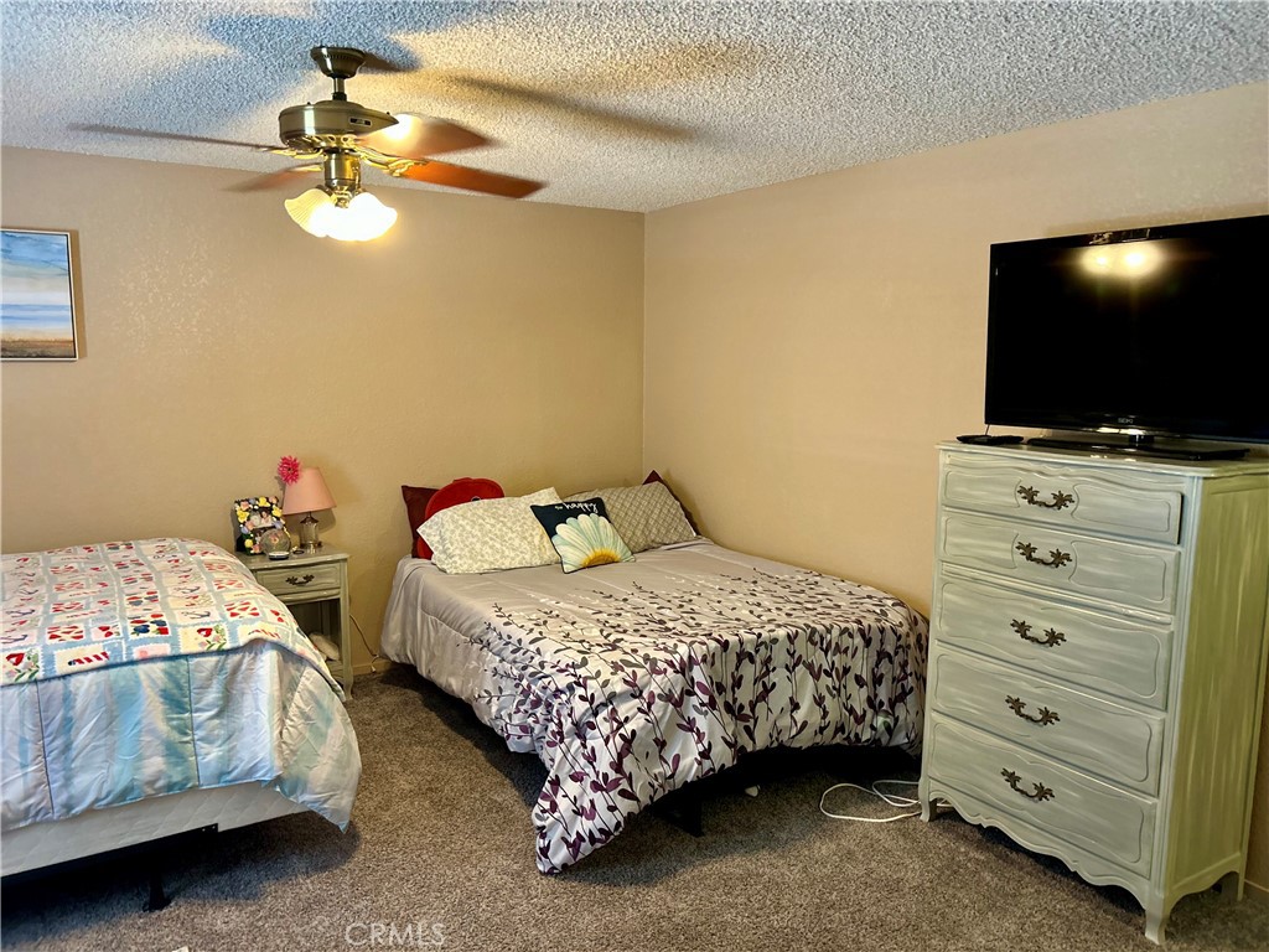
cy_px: 476
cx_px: 634
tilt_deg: -7.2
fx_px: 953
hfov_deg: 67.3
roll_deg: +0.0
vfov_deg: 53.1
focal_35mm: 26
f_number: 1.5
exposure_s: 1/60
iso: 250
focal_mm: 5.7
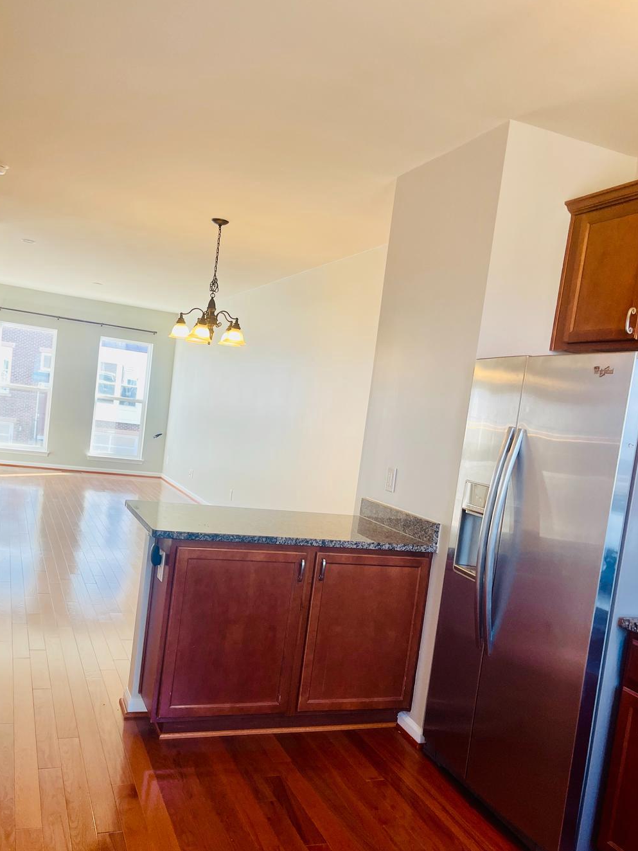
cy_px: 480
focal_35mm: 29
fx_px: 713
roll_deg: -7.1
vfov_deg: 61.4
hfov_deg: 48.2
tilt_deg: -4.9
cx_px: 291
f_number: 1.6
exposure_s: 1/120
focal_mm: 5.1
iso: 80
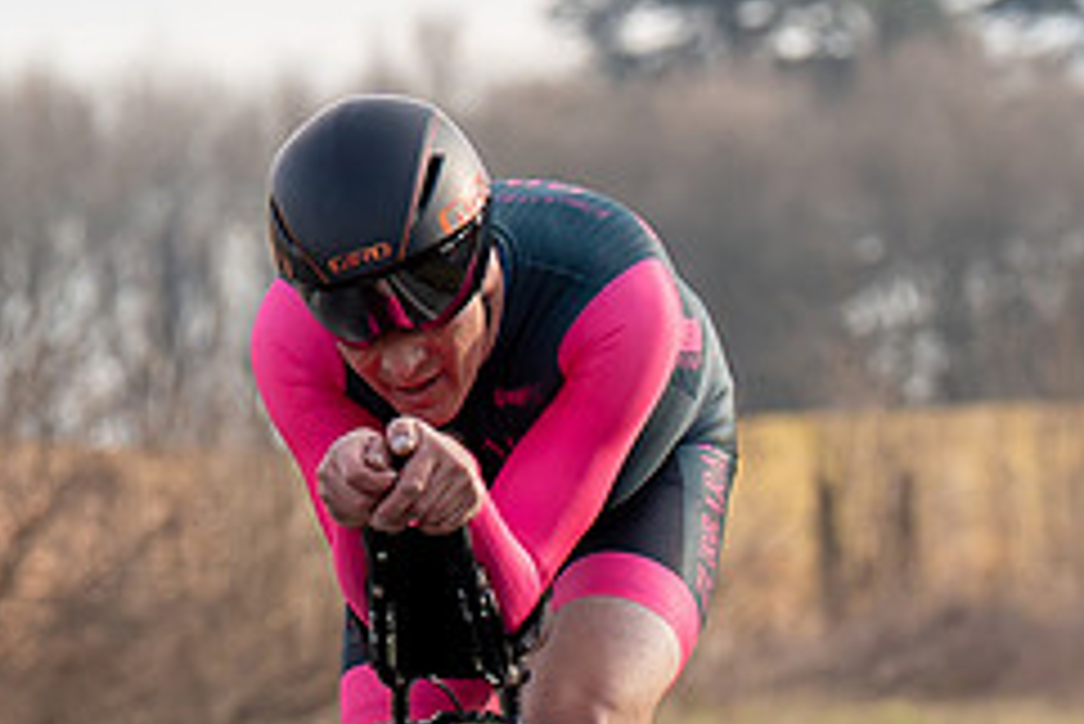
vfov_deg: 1.9
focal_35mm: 721
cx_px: 620
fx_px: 21722
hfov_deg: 2.9
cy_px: 635
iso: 160
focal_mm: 114
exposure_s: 1/800
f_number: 4
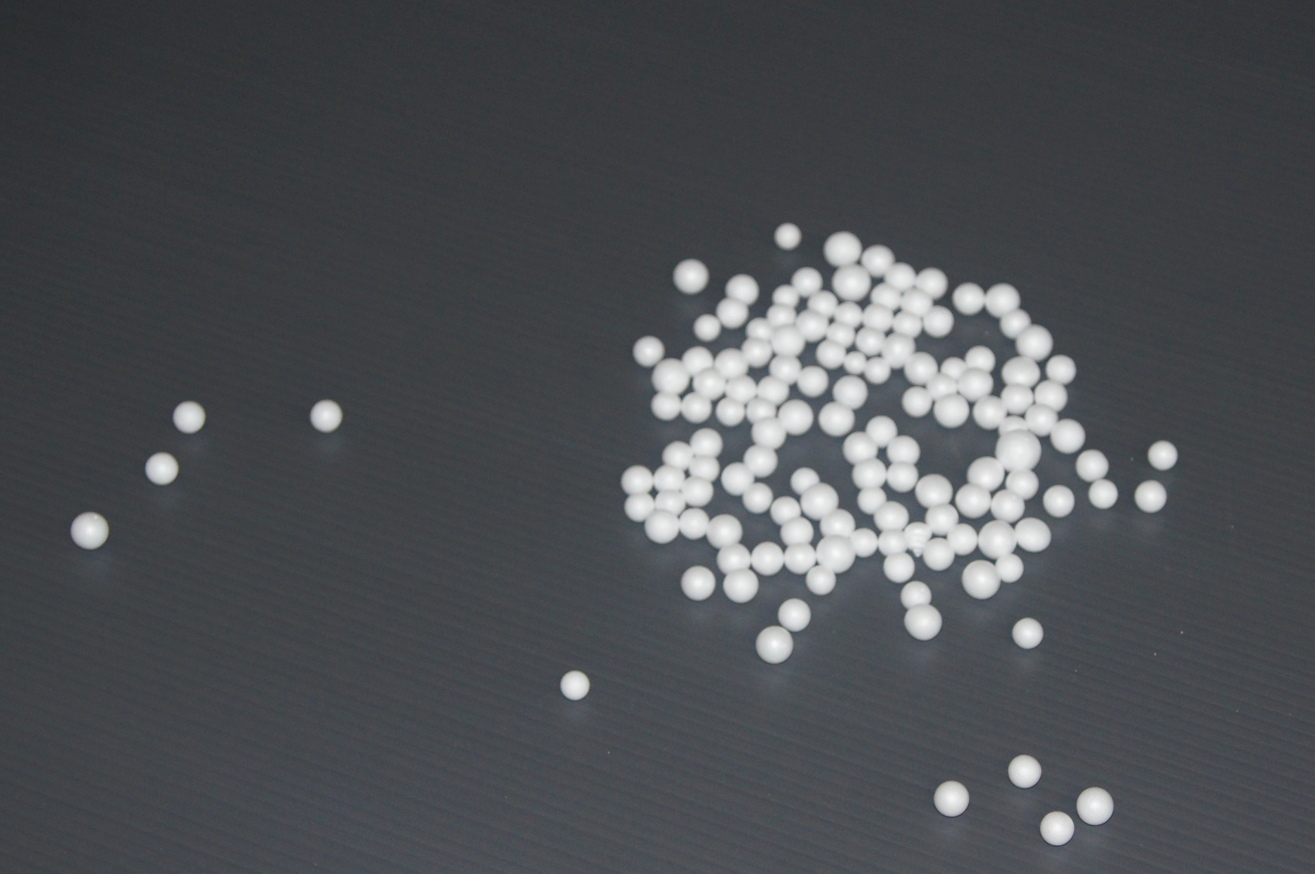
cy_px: 491
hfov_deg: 22.5
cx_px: 782
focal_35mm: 91
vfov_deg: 15.0
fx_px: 3308
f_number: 5.6
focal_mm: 45
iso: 800
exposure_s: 1/80
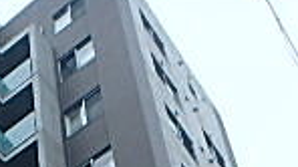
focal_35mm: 99
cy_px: 469
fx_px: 782
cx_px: -24
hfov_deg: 20.6
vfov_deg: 9.8
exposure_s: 1/400
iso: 125
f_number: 3.5
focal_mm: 3.7
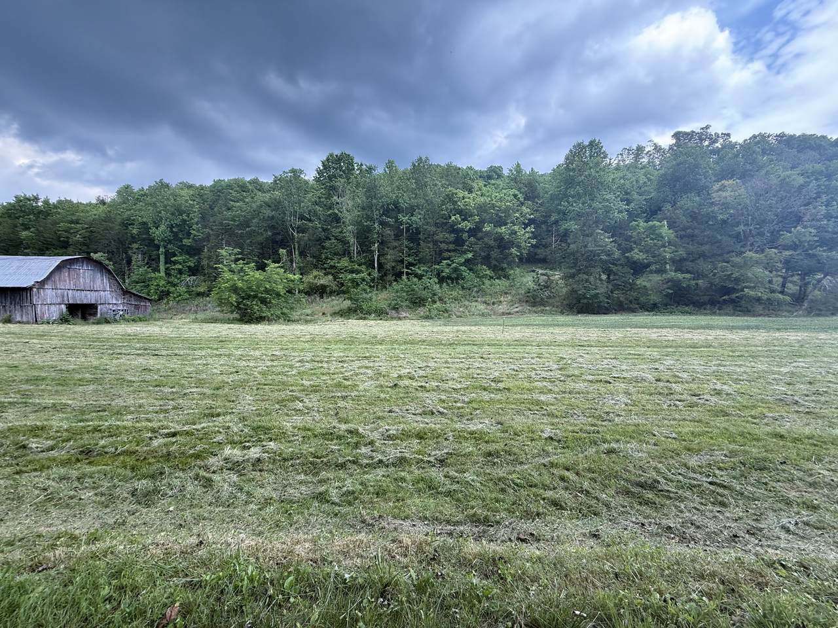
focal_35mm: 14
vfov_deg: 85.7
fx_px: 339
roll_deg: -1.2
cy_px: 314
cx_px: 419
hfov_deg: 102.1
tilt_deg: -0.6
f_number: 2.2
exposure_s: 1/205
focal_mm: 2.22
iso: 64
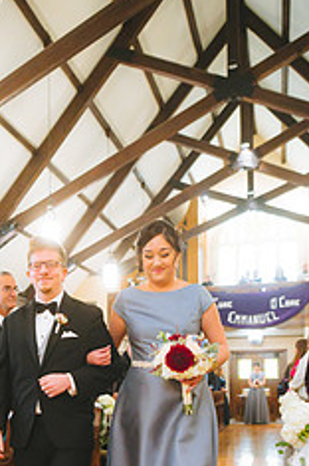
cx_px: 84
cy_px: 389
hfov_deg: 28.8
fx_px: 594
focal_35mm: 46
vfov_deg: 40.6
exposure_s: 1/160
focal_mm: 24
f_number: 2.8
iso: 2500
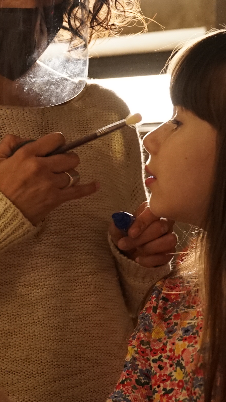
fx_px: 1001
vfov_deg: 22.7
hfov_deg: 12.5
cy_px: 174
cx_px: -74
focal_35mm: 94
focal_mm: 33
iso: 4000
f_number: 4
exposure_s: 1/160
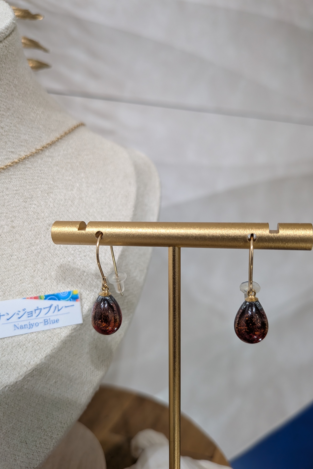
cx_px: 171
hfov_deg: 51.2
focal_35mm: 25
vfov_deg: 71.5
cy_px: 234
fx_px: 326
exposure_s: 1/120
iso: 75
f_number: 1.7
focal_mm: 4.53
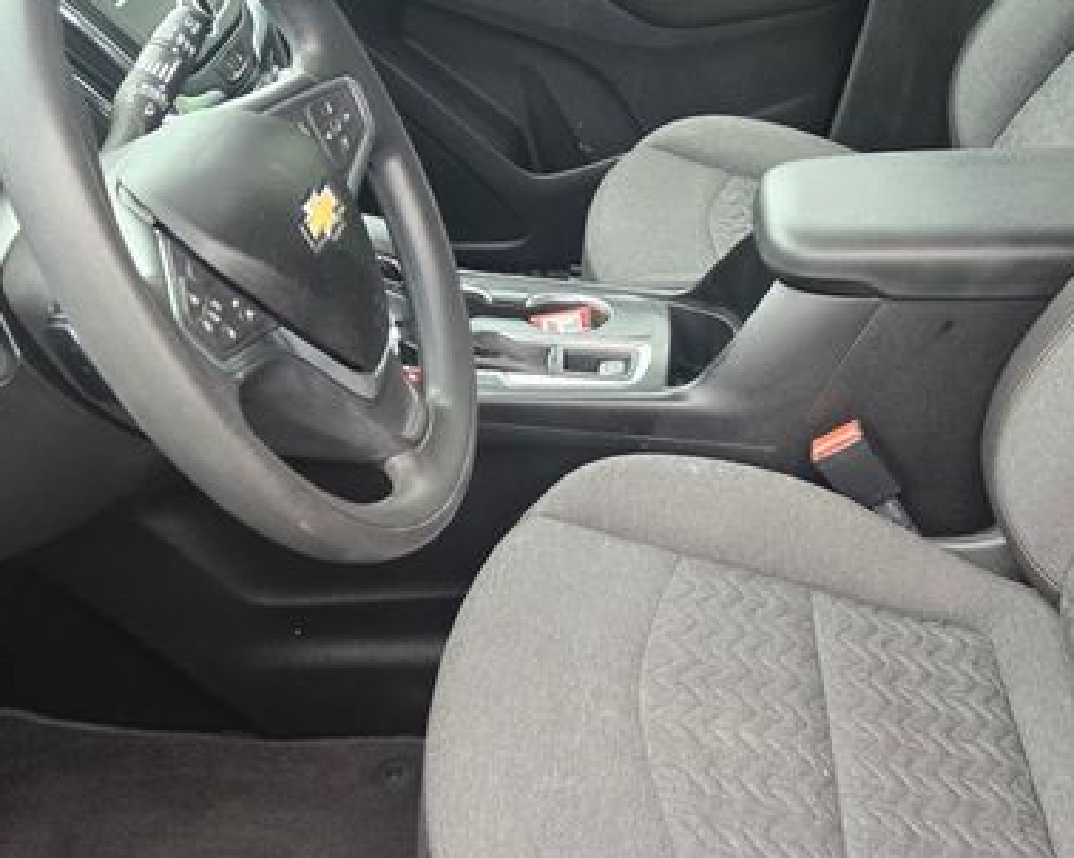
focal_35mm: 38
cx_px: 696
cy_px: 480
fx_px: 1207
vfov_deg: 39.1
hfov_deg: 47.3
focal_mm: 5.4
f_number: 1.8
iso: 125
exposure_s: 1/180
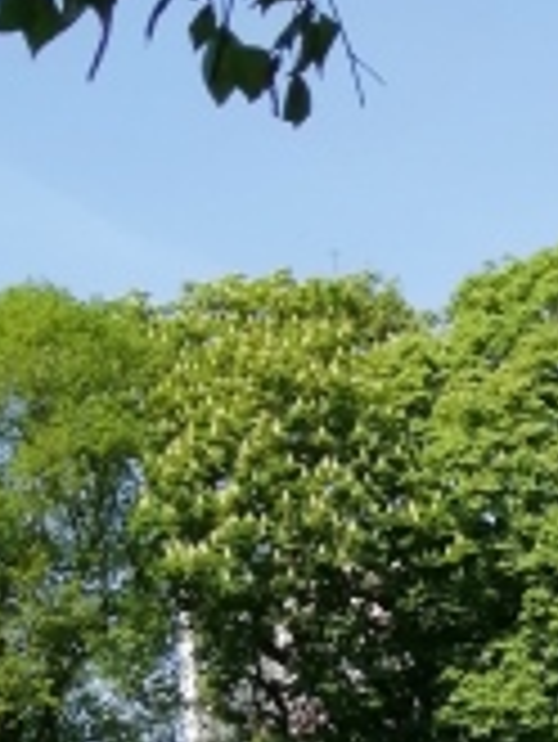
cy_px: 1273
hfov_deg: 11.9
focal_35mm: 121
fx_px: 2597
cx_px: 765
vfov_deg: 14.6
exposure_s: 1/1462
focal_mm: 3.64
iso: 50
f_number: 1.8
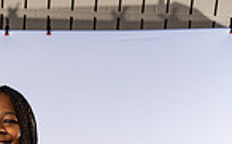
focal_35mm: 91
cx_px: -5
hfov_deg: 21.9
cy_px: 339
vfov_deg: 11.8
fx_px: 575
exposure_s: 1/250
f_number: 7.1
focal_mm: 29
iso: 200
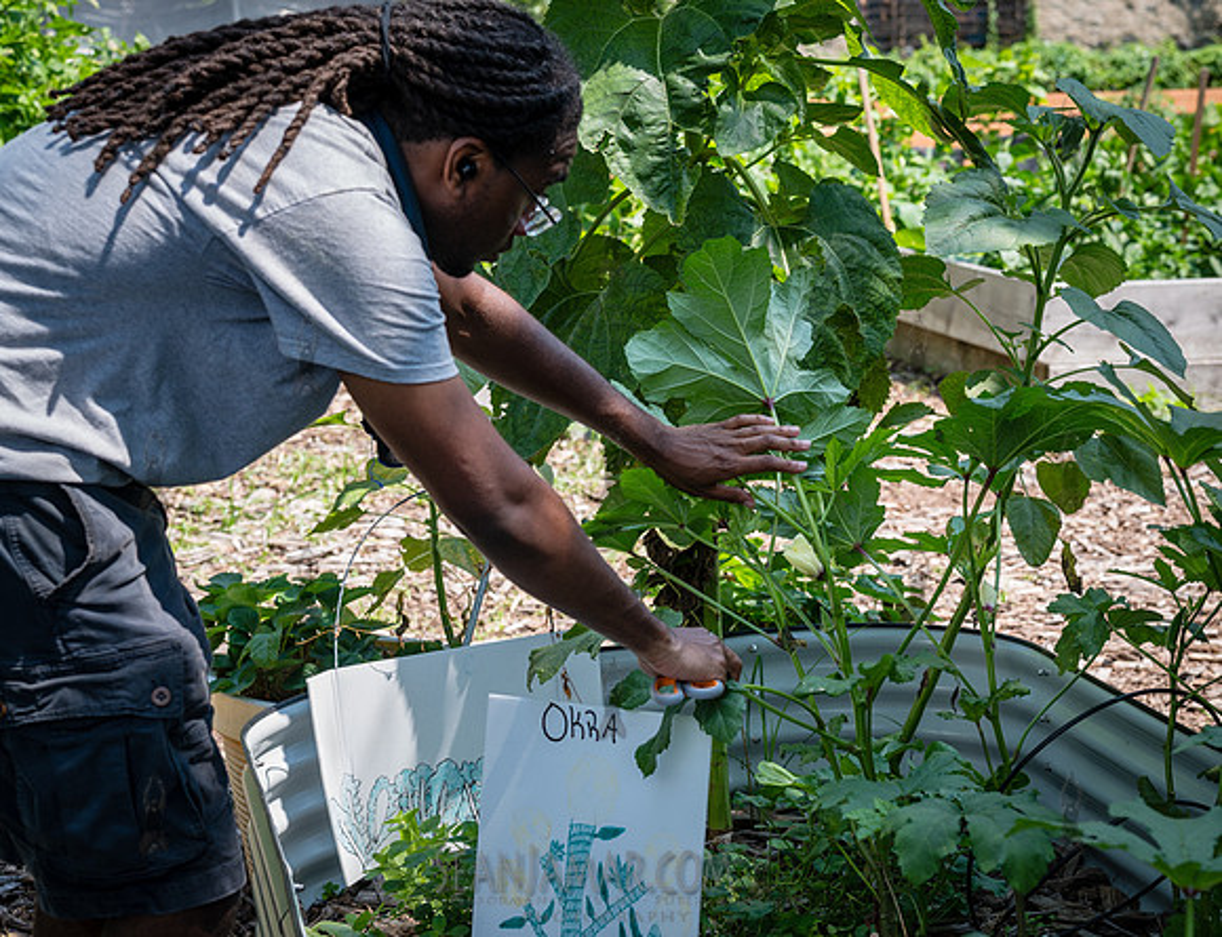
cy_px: 513
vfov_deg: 22.5
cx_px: 771
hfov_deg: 29.0
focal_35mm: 66
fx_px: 2354
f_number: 5
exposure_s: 1/400
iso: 200
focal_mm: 55
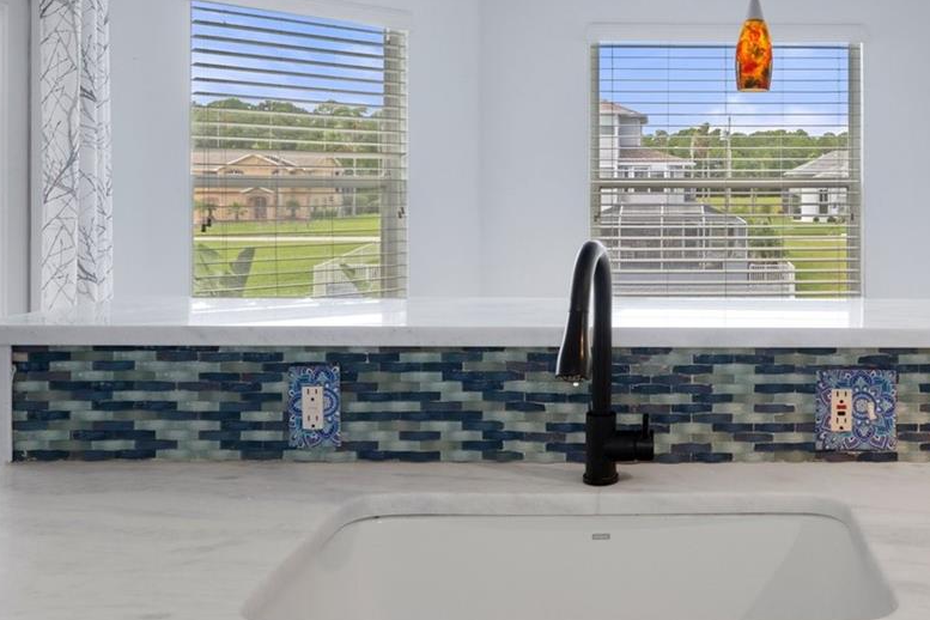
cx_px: 698
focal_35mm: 35
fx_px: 904
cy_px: 194
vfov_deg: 37.3
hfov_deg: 52.1
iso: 320
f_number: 8
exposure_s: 1/5
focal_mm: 17
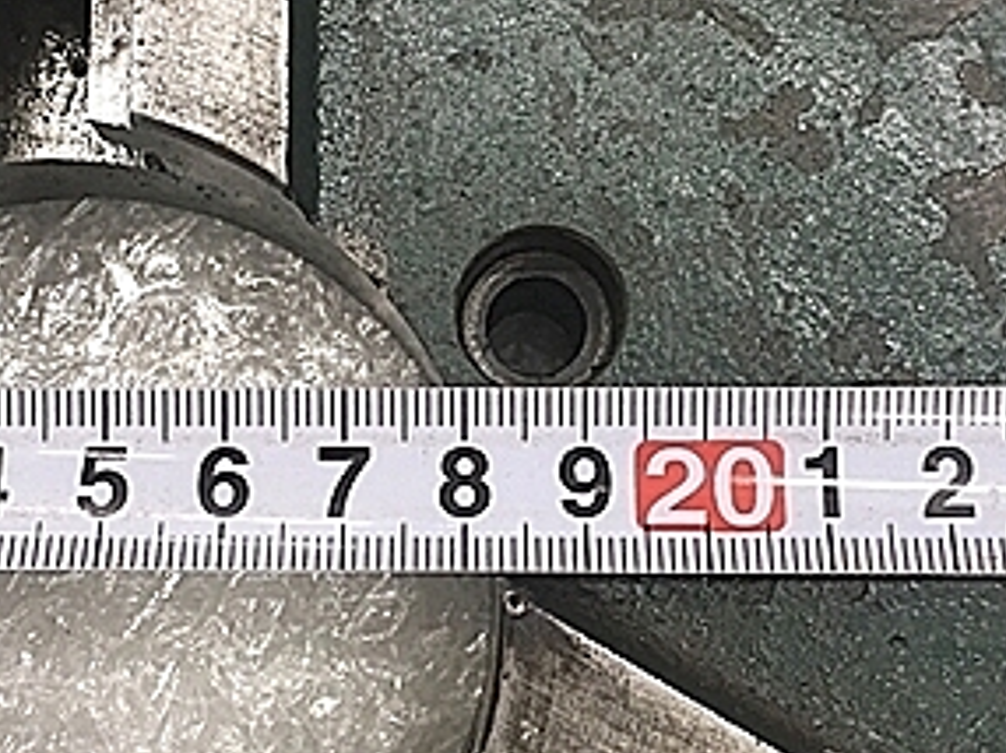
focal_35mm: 65
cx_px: 461
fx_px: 1887
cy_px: 426
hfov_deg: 29.8
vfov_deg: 22.5
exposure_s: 1/30
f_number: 2.2
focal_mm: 4.15
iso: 64
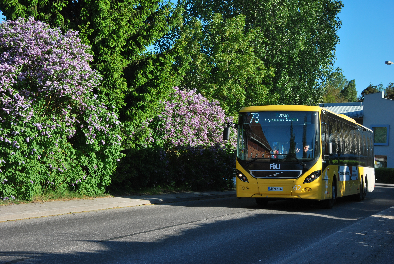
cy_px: 132
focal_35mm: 72
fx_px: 789
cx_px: 197
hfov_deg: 28.0
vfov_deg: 19.0
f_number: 8
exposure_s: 1/500
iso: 200
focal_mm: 48
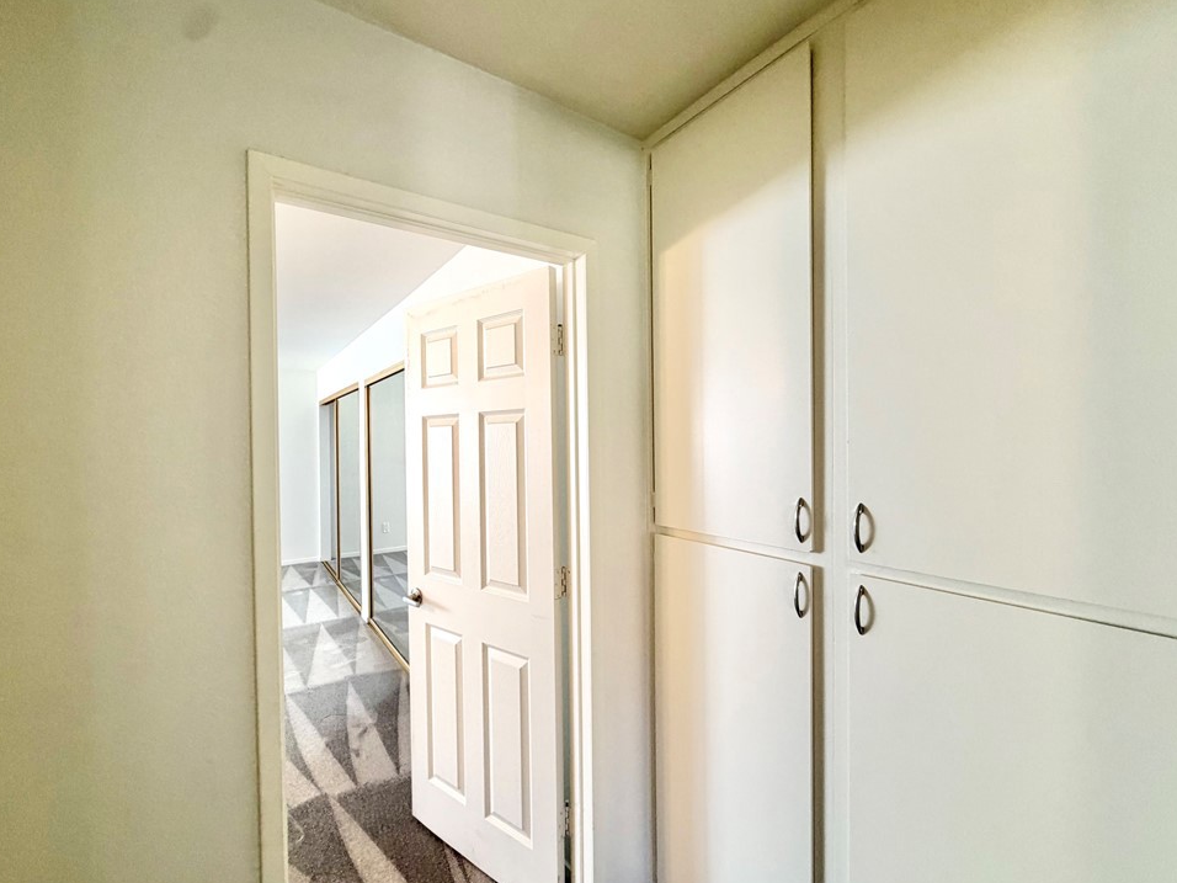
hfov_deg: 98.2
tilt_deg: -0.4
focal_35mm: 15
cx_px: 580
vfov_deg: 81.7
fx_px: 510
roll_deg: +0.6
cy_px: 447
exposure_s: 1/60
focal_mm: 2.22
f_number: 2.2
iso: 200
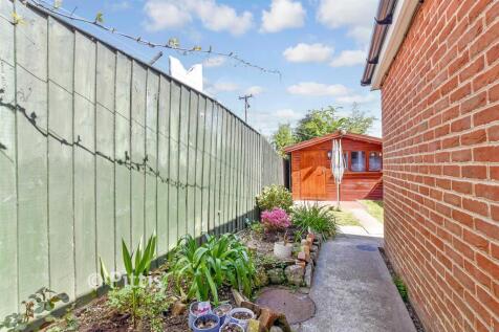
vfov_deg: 77.3
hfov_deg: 100.4
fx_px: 208
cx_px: 250
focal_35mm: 15
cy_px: 166
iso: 160
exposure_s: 1/100
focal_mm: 10
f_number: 8
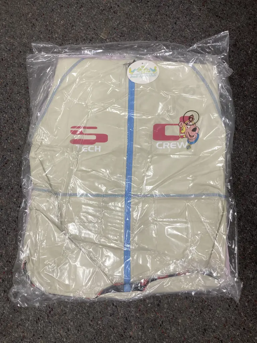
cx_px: 128
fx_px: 277
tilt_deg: -79.2
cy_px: 172
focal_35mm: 28
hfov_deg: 49.7
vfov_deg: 63.4
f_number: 1.8
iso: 64
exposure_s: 1/50
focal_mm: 3.99
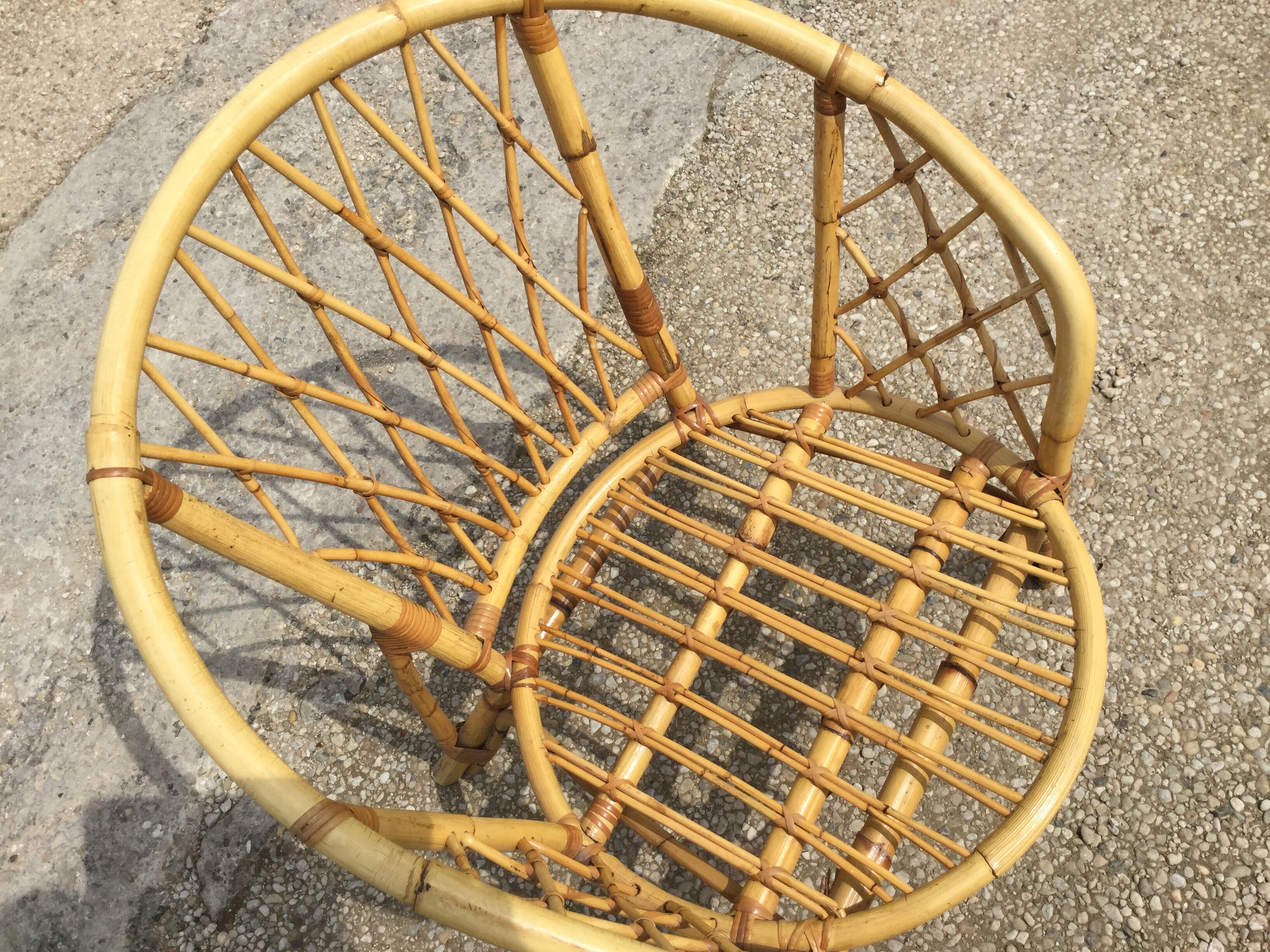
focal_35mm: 31
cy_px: 476
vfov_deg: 45.4
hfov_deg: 58.4
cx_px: 635
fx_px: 1137
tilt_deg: -61.1
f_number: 2.4
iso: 25
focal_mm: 3.3
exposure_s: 1/1314
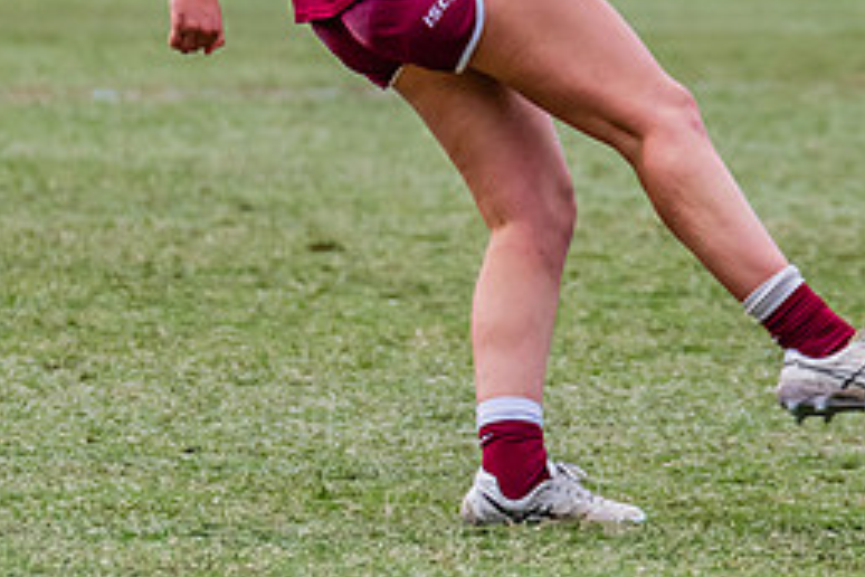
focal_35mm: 955
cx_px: 620
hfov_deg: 2.2
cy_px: -8
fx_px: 22945
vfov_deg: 1.4
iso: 800
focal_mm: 290
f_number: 7.1
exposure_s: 1/1600
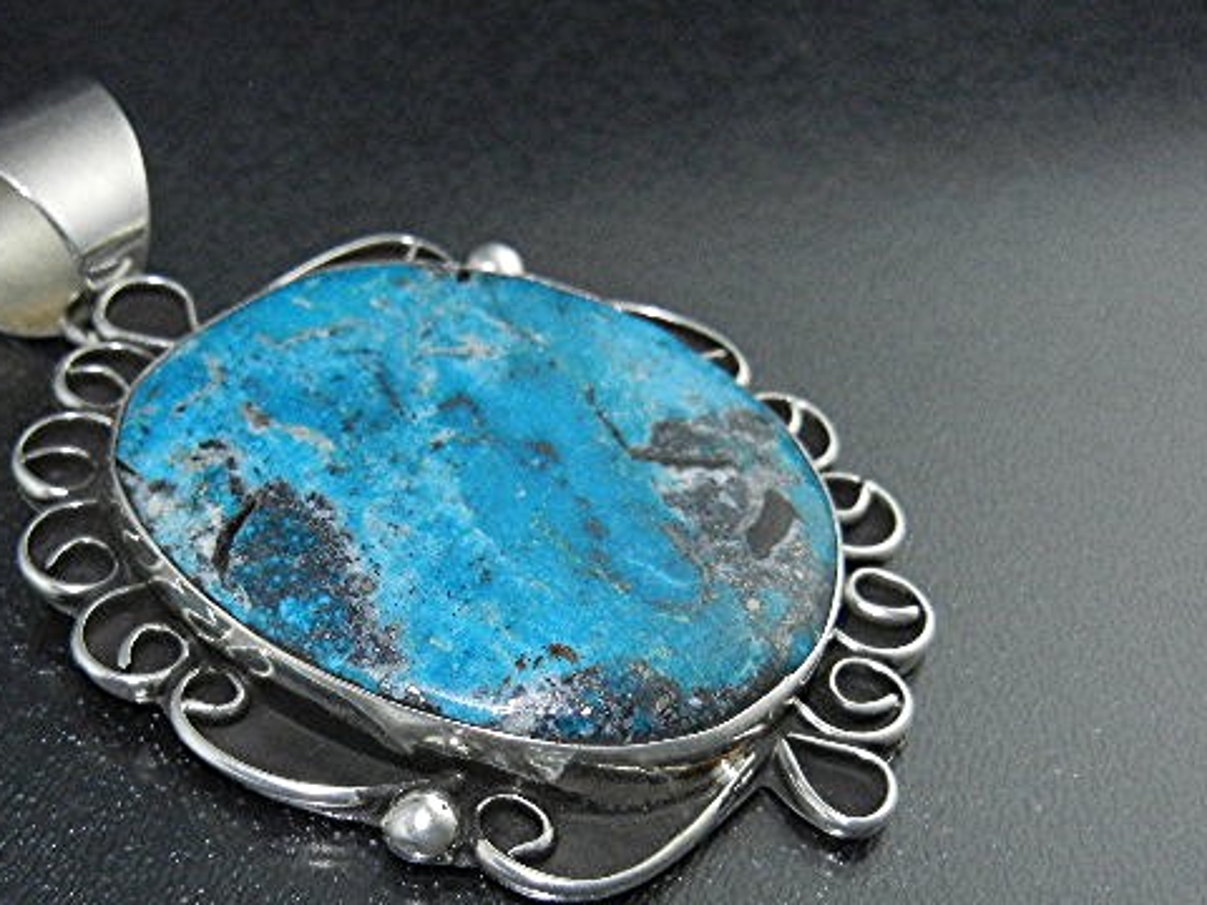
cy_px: 543
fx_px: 2092
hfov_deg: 32.0
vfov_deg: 24.4
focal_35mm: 60
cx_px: 450
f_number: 7.6
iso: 800
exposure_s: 1/30
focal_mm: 8.1
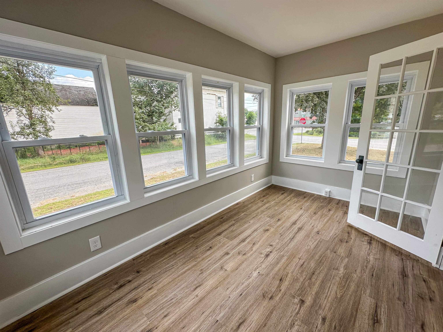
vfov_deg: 85.7
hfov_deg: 102.1
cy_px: 166
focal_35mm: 14
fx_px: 179
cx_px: 222
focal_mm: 2.22
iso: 40
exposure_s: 1/145
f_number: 2.2
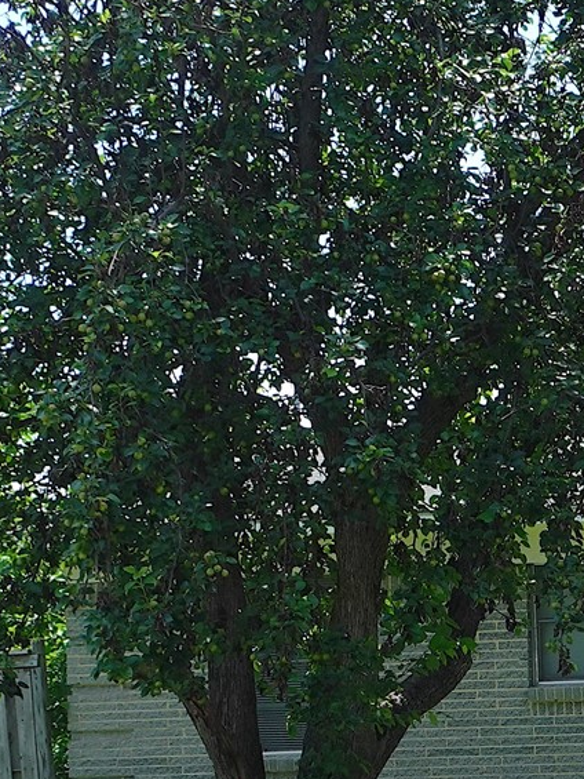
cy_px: 891
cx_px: 1112
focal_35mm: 170
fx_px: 3823
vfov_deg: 11.4
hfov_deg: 8.4
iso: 125
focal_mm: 17.37
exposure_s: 1/160
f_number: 5.6
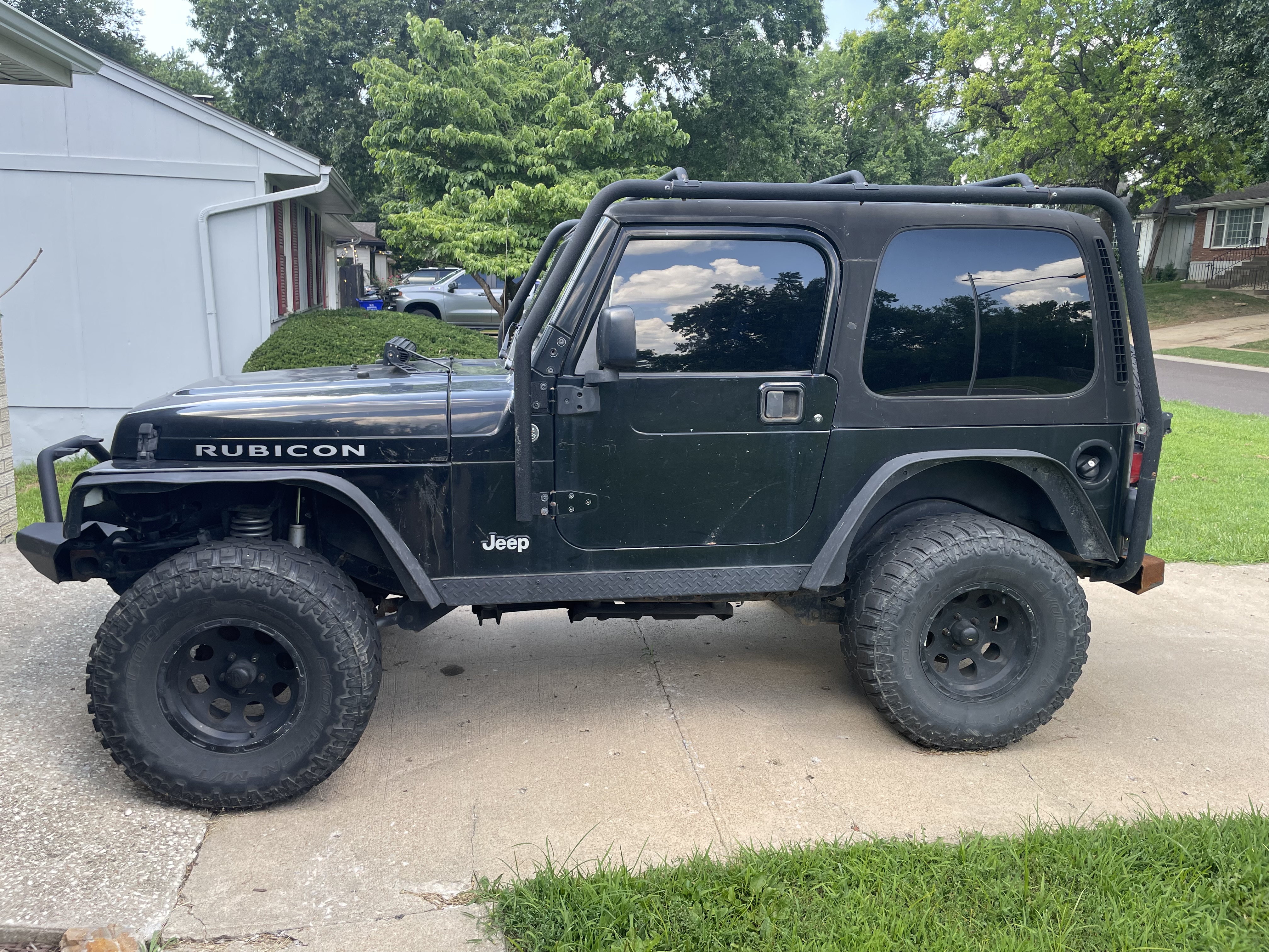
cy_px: 476
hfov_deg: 67.3
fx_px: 953
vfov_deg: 53.1
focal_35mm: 26
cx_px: 634
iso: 32
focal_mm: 4.2
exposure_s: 1/288
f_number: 1.6
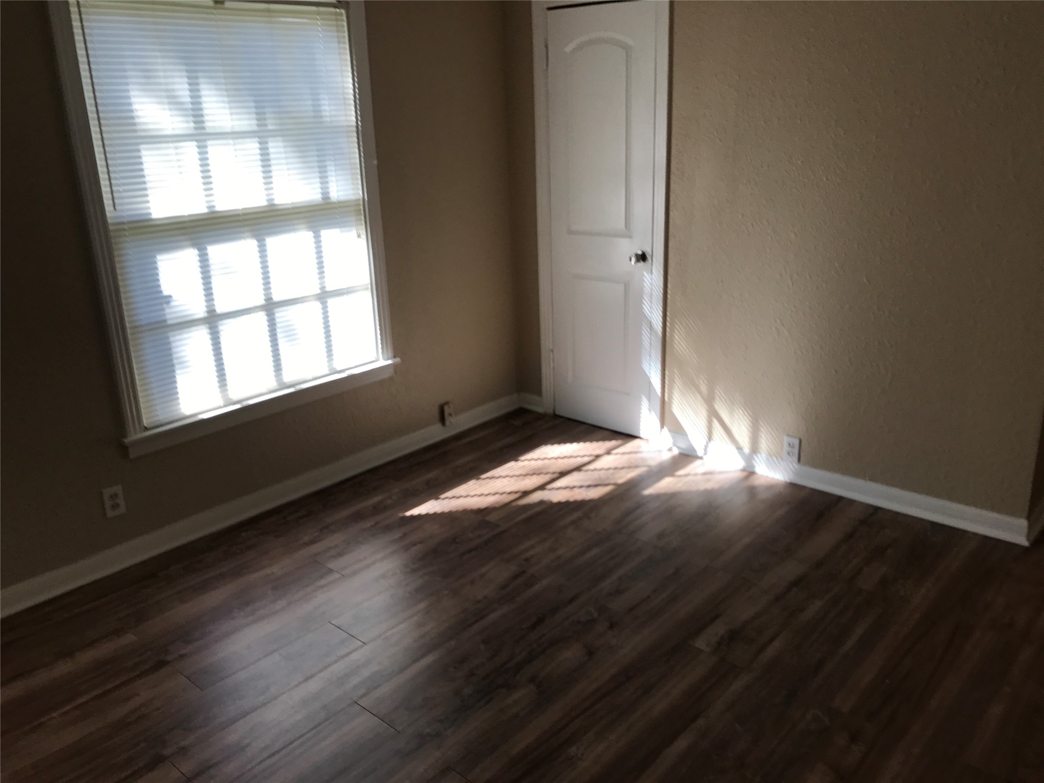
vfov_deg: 49.7
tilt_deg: -14.5
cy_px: 392
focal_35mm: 28
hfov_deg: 63.4
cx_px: 522
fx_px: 844
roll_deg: +3.0
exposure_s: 1/168
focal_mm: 3.99
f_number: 1.8
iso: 20
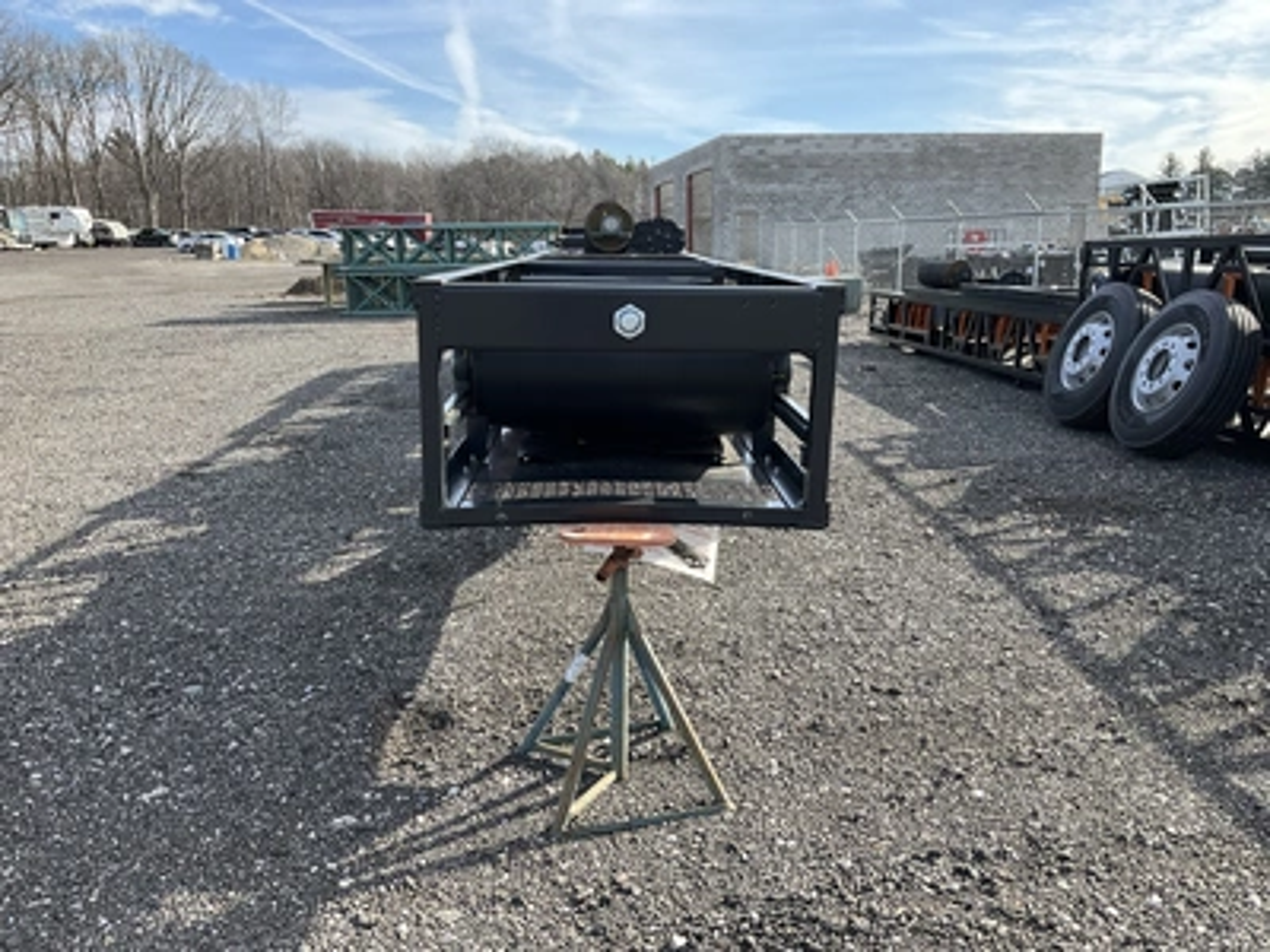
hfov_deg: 61.7
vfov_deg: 48.2
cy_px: 476
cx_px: 635
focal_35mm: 29
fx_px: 1064
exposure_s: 1/635
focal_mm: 3
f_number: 1.8
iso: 25
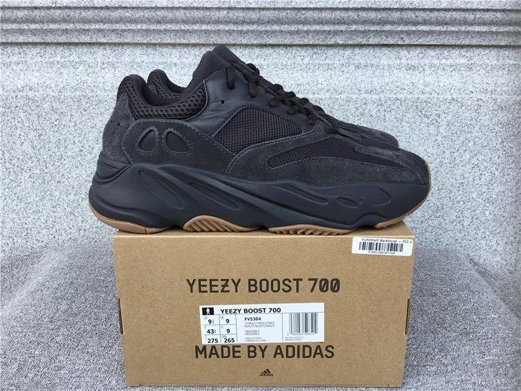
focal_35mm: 31
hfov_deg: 58.4
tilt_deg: -17.9
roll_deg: +0.0
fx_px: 467
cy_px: 196
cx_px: 260
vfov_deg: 45.4
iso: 25
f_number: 2.4
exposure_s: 1/360
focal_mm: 3.3
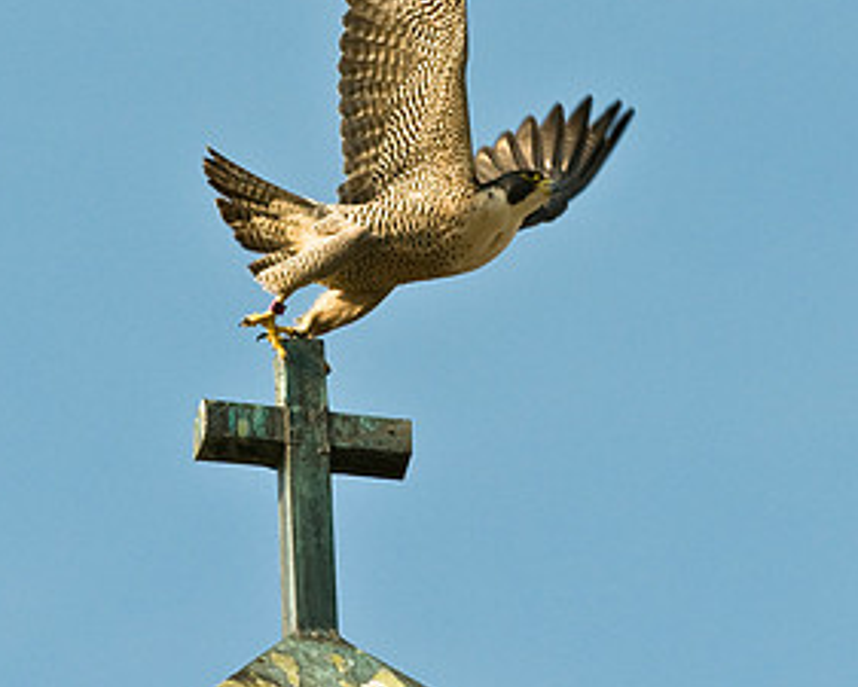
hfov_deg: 3.6
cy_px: 324
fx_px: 13717
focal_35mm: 540
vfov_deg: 2.9
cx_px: 438
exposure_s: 1/1250
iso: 560
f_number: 8
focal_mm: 360
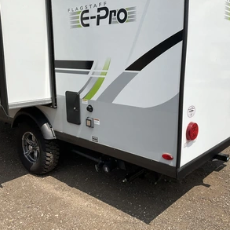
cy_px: 114
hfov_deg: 47.2
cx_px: 123
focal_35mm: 35
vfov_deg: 47.2
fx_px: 263
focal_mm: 3
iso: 25
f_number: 1.8
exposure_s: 1/2667
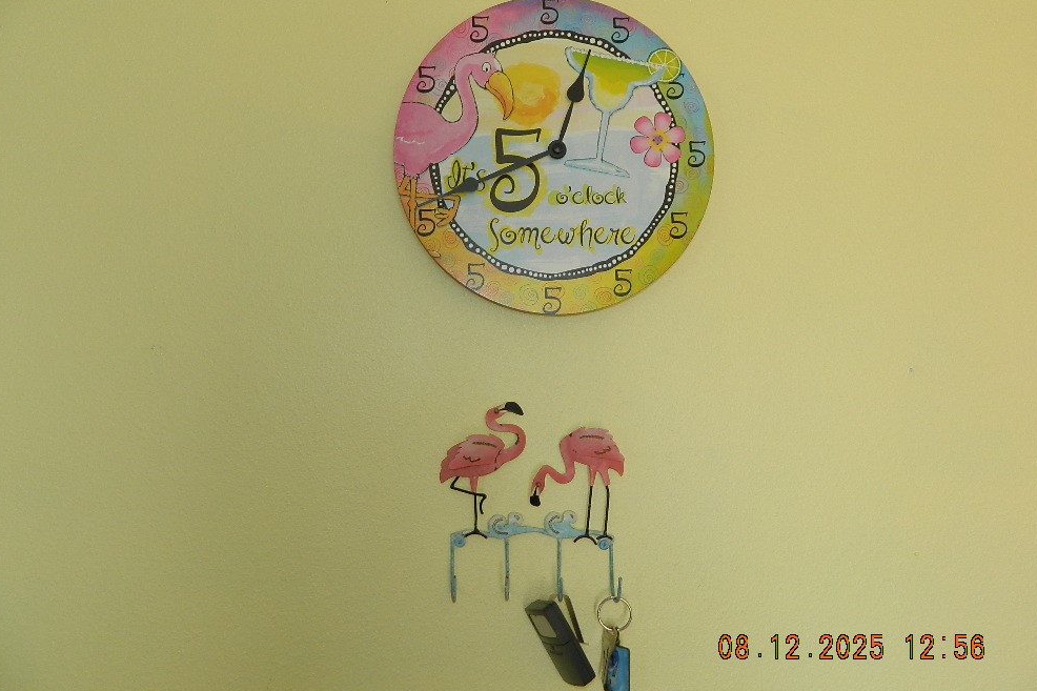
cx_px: 511
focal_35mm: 27
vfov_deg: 47.9
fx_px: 778
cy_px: 328
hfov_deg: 67.4
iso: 80
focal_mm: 4.5
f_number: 3.1
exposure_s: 1/50
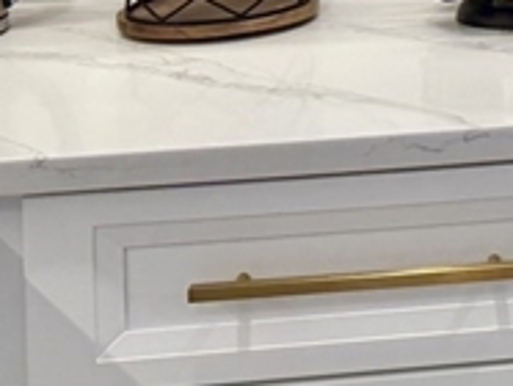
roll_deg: -0.1
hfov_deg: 12.8
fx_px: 1959
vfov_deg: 10.4
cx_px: 1062
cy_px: -372
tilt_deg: -2.3
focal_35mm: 132
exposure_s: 1/120
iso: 100
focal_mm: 6.76
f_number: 1.78
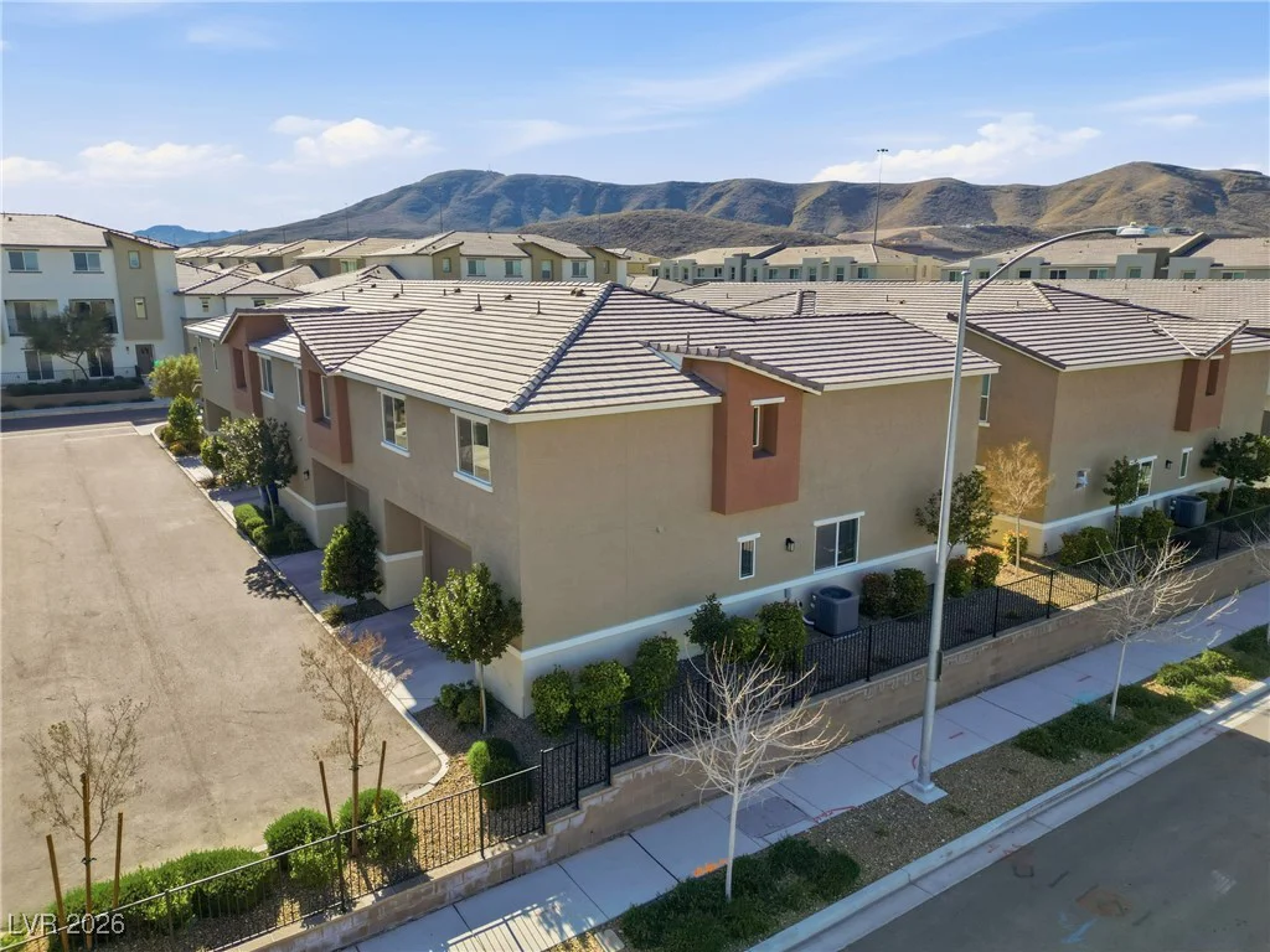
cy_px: 476
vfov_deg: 56.8
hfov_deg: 71.6
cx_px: 635
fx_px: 881
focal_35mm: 24
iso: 100
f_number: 1.7
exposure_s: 1/4000
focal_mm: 6.7
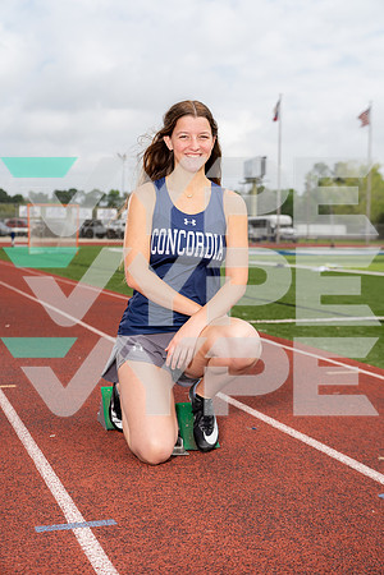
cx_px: 192
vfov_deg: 38.9
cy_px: 288
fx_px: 816
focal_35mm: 51
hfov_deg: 26.5
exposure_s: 1/1600
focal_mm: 51
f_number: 4
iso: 250
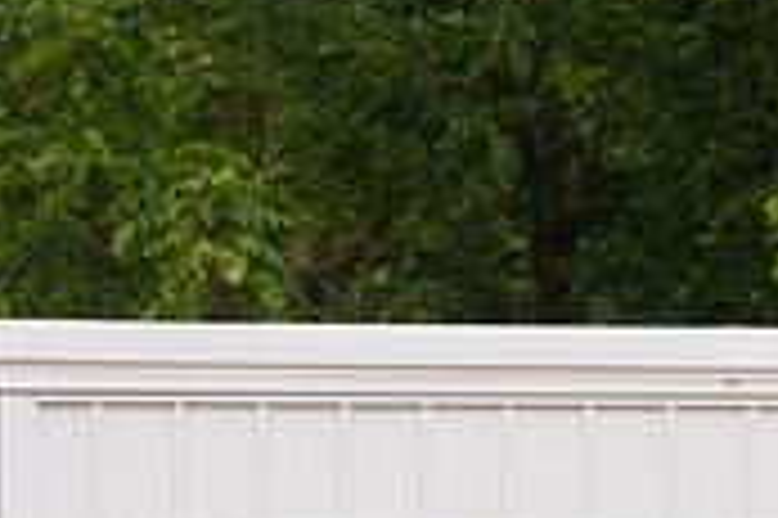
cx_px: 364
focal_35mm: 1006
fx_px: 21720
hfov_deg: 2.1
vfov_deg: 1.4
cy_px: 802
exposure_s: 1/1600
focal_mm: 200
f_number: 5.6
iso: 320
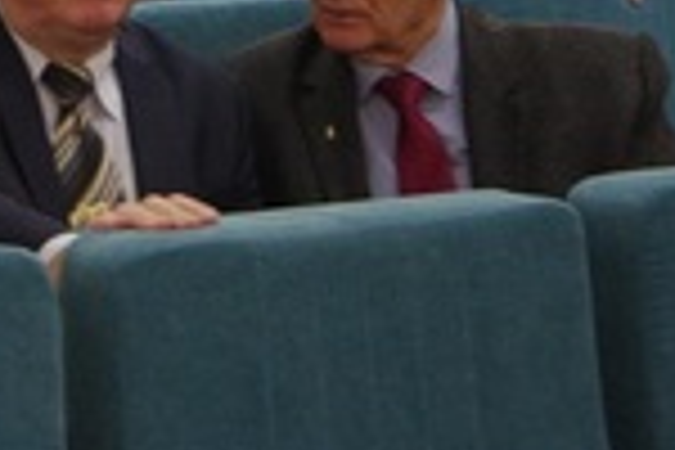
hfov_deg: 16.6
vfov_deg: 11.1
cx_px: -58
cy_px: -140
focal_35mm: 120
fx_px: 2250
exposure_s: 1/45
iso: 3200
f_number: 4
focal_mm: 24
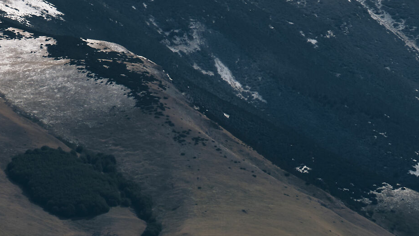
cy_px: 56
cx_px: 74
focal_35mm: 883
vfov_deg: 1.4
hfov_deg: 2.4
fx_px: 9809
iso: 200
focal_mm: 216.9
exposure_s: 1/800
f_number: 9
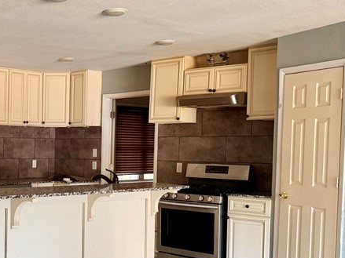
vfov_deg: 25.9
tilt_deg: -3.0
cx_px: 2
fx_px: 558
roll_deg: -0.3
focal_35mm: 56
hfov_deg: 31.8
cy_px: 176
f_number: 1.78
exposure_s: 1/100
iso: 200
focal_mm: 6.76
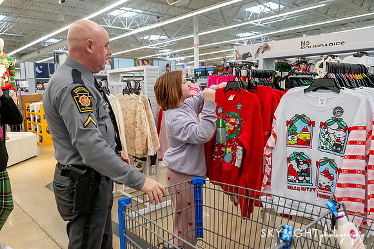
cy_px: 124
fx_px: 298
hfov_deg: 64.1
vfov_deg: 45.3
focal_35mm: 29
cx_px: 187
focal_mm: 28
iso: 3200
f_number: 5
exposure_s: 1/320
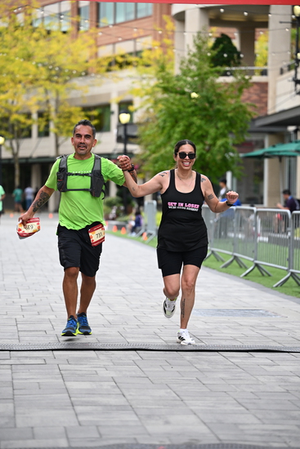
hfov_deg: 13.3
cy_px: 224
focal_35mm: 103
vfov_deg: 19.8
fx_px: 1287
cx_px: 150
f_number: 2.8
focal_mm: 103
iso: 1600
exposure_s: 1/5000
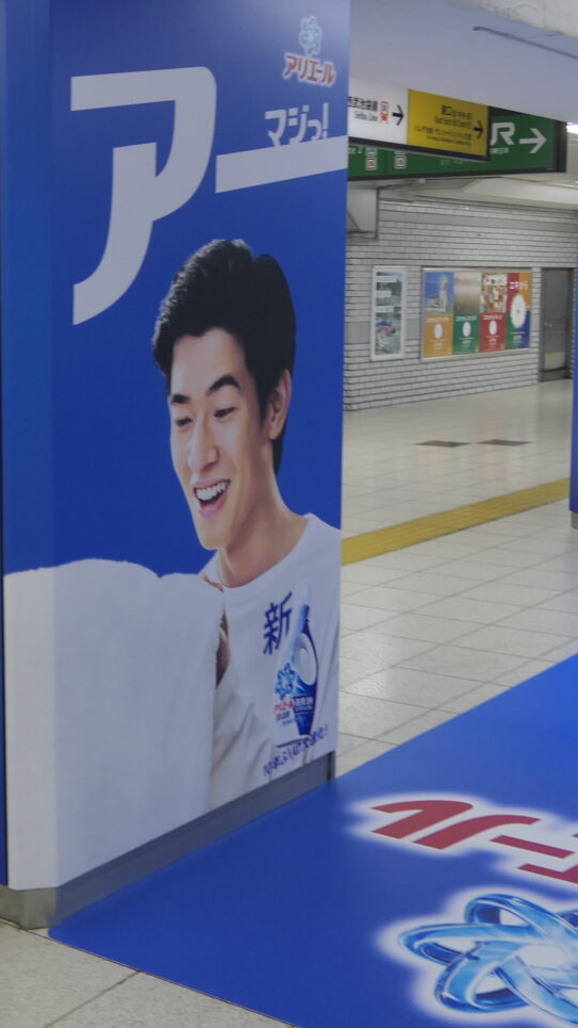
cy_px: 435
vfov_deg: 41.2
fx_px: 1362
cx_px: 274
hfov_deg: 24.0
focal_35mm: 50
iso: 125
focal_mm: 8.8
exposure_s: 1/160
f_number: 2
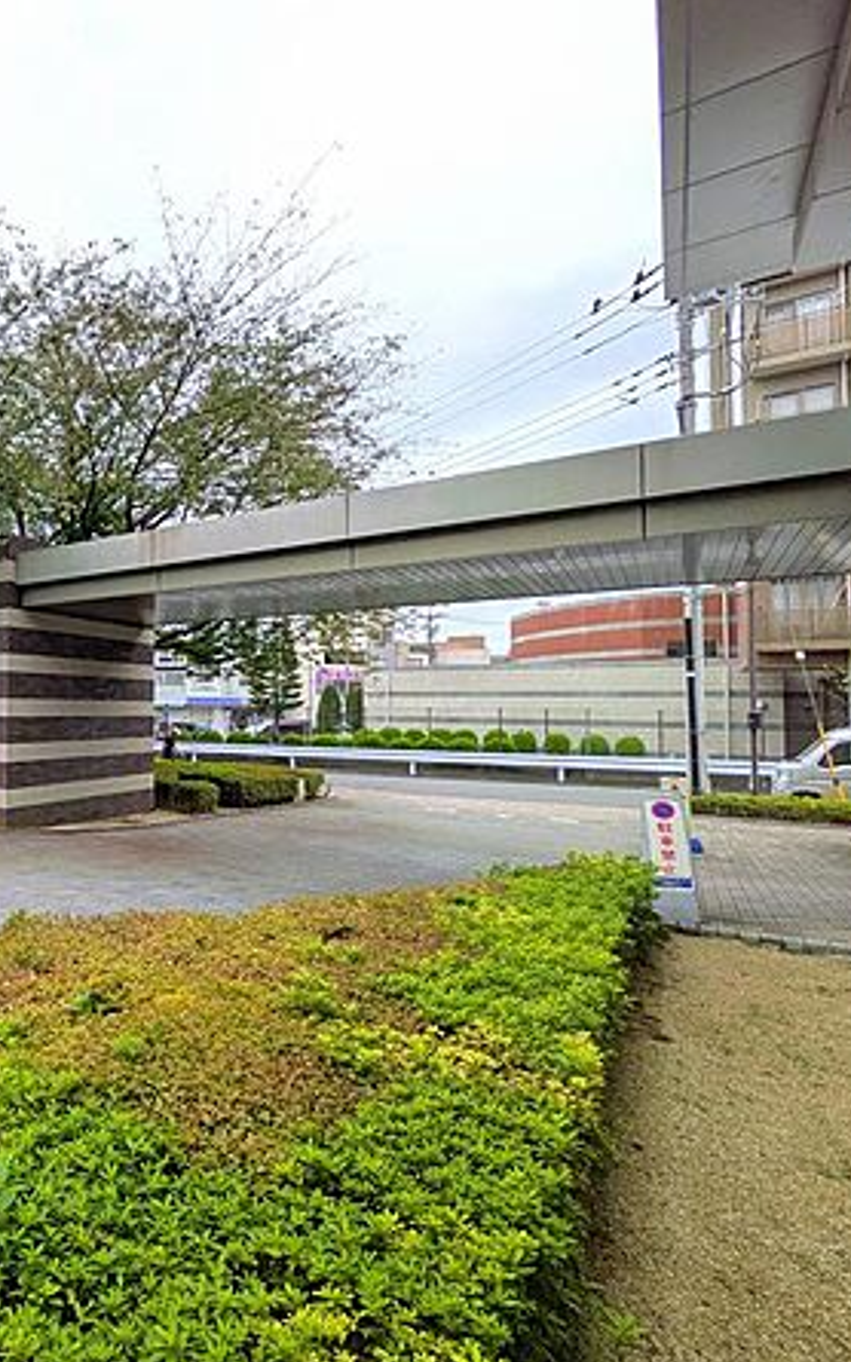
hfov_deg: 49.0
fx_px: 742
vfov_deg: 85.1
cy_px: 683
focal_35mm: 20
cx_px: 3
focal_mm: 1.83
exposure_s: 1/1965
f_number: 2.2
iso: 49
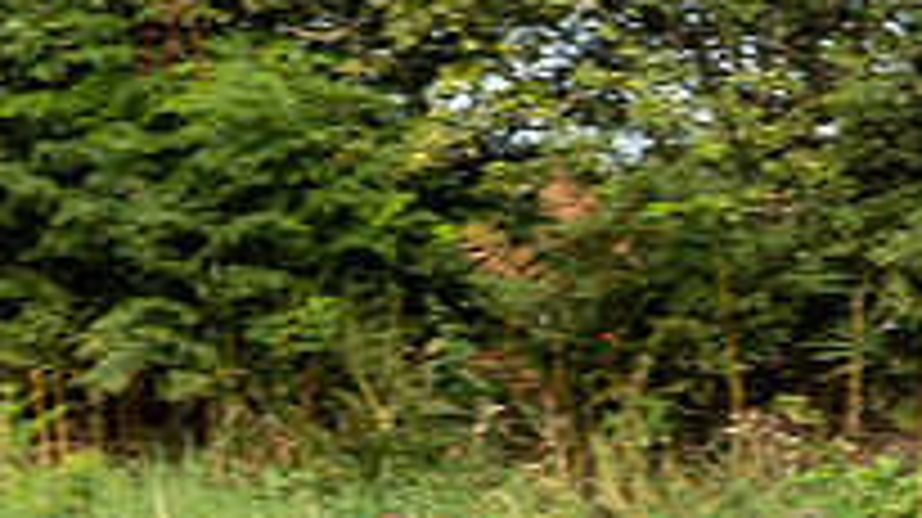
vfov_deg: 4.0
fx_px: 7476
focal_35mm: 306
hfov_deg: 7.0
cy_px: -8
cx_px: -122
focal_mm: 45
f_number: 4
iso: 125
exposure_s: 1/640
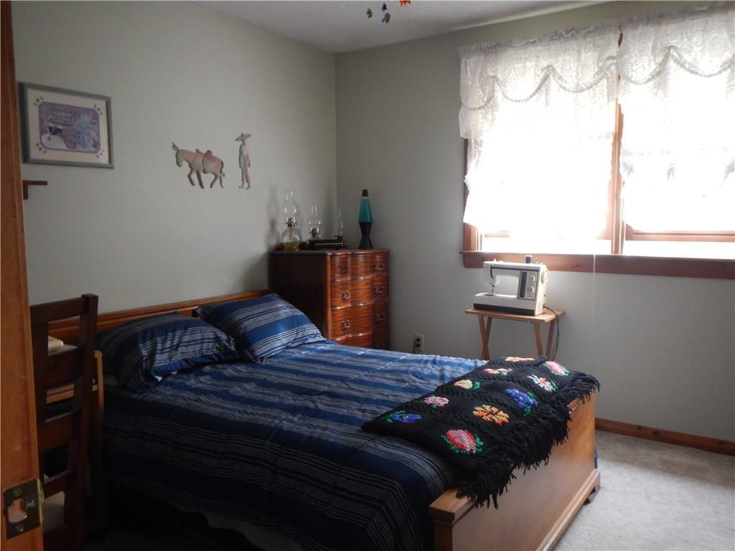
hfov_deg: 63.4
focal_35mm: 28
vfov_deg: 49.7
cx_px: 368
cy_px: 276
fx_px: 595
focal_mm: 5
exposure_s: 1/10
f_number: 3.9
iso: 400
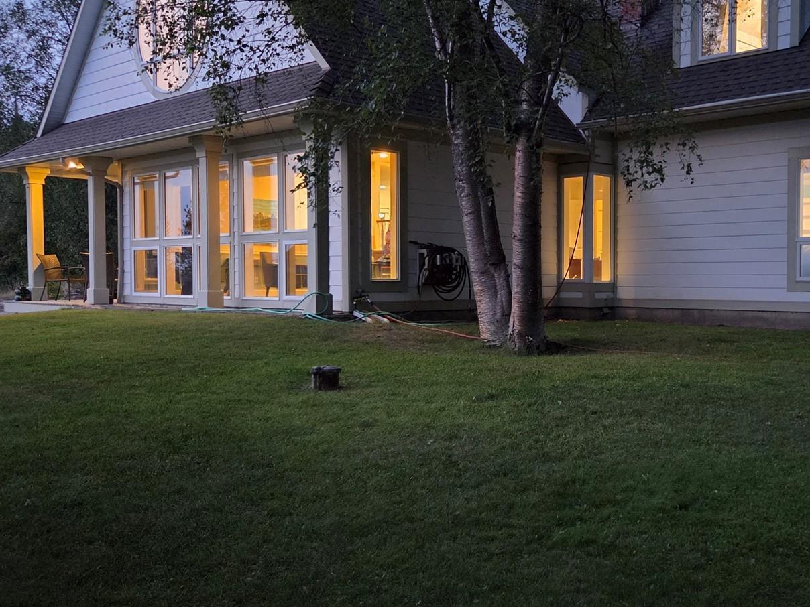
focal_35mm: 39
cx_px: 575
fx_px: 913
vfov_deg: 36.8
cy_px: 300
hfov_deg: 46.7
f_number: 1.8
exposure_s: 1/30
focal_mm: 5.4
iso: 1250
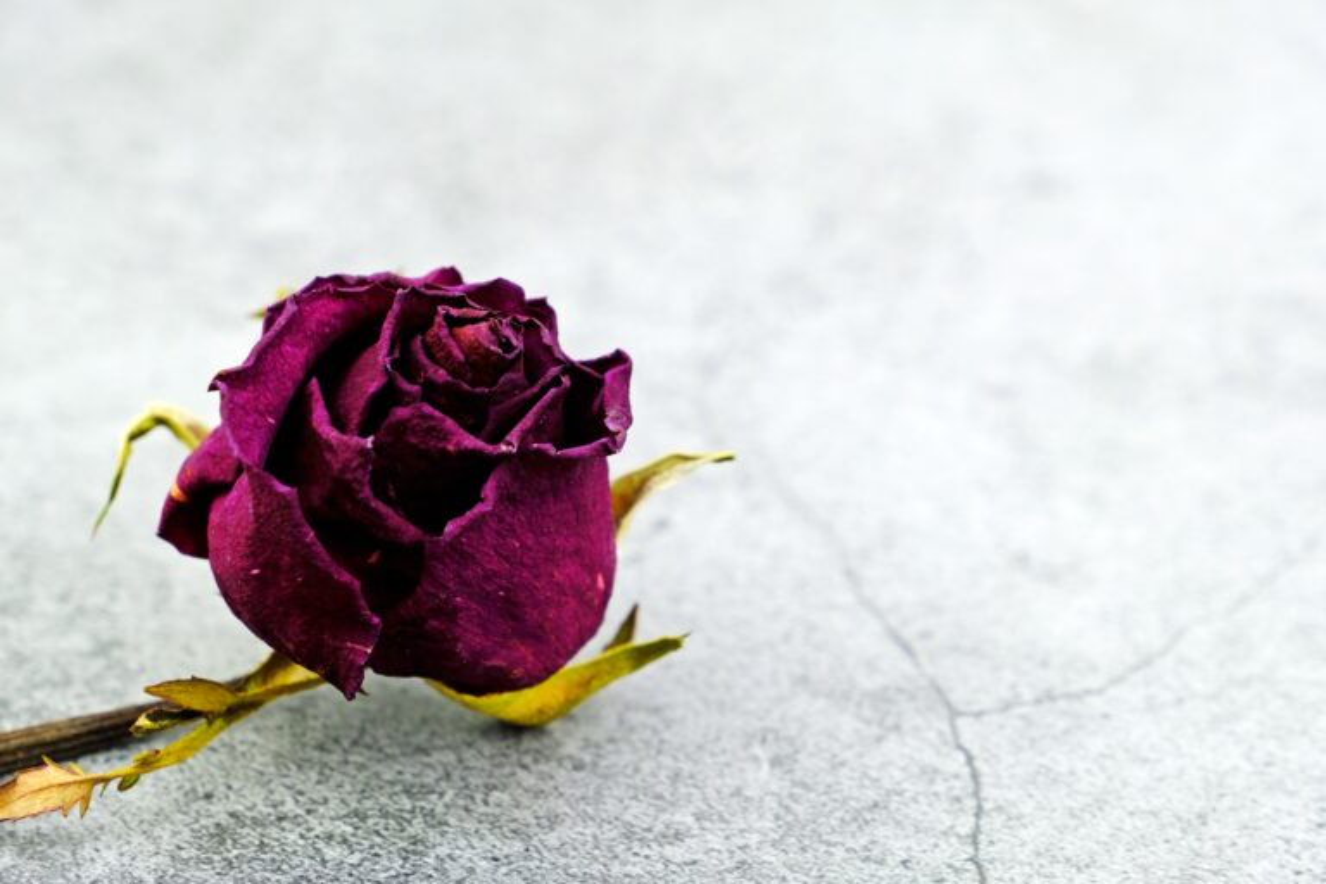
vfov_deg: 6.8
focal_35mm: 203
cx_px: 663
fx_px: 7477
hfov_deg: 10.1
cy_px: 442
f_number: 9
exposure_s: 1/40
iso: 320
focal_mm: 135
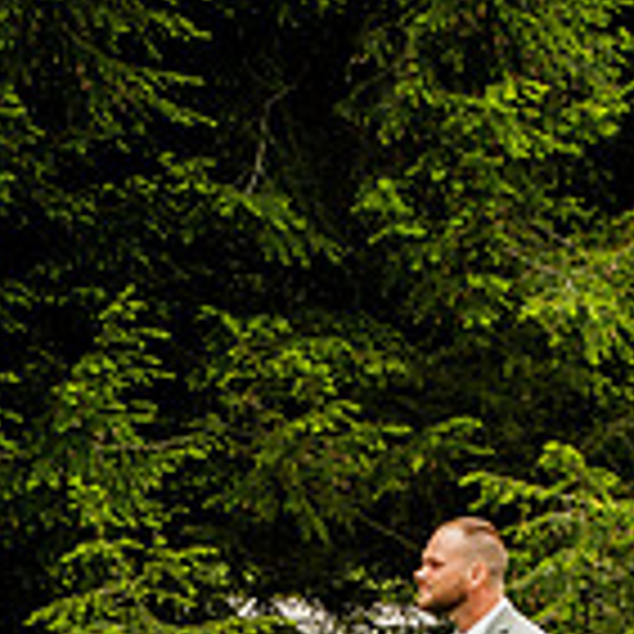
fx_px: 7812
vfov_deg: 4.6
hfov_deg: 4.6
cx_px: 553
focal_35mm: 377
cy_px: 524
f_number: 6.3
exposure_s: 1/160
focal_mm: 72
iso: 200
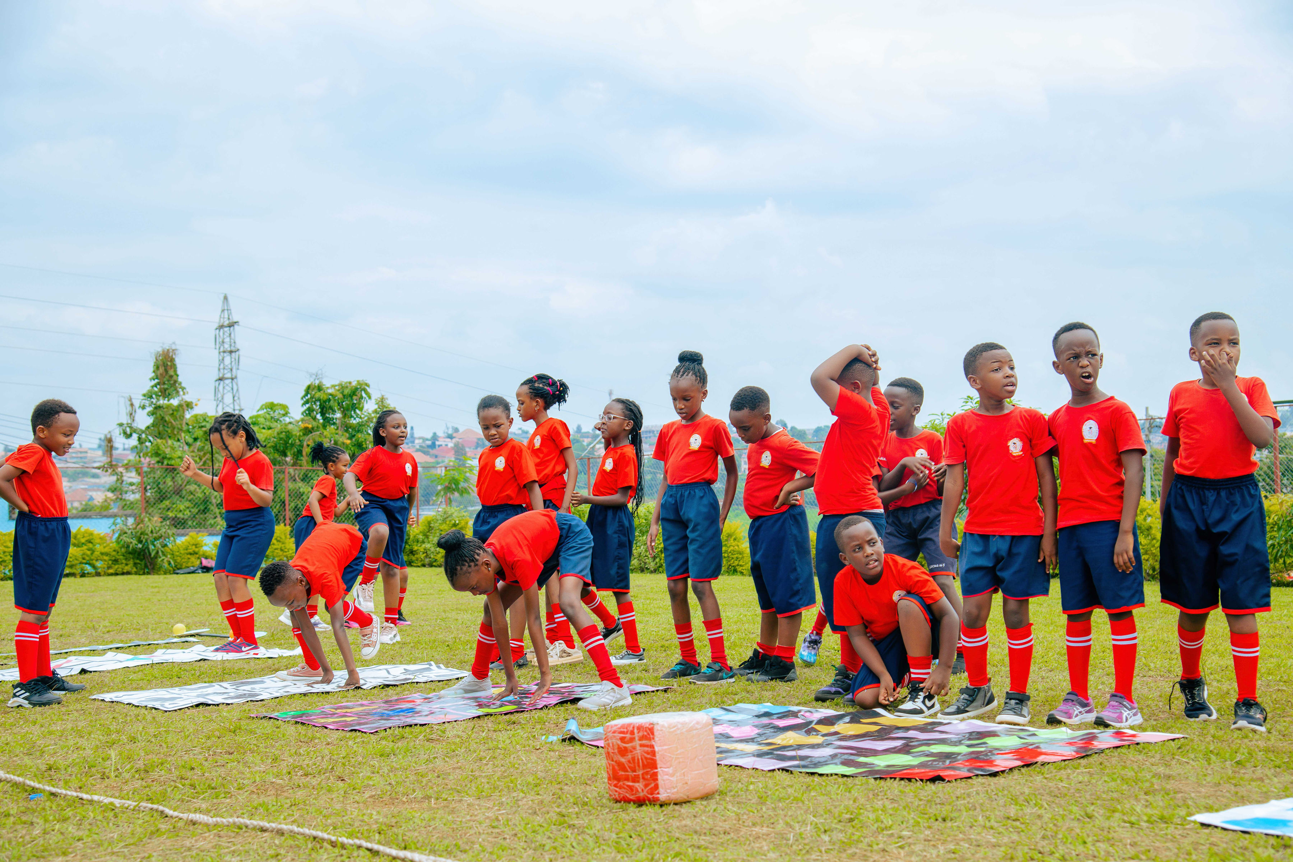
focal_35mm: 52
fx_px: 1868
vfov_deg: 26.0
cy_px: 431
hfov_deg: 38.2
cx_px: 646
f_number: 5.6
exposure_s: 1/250
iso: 160
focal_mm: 52
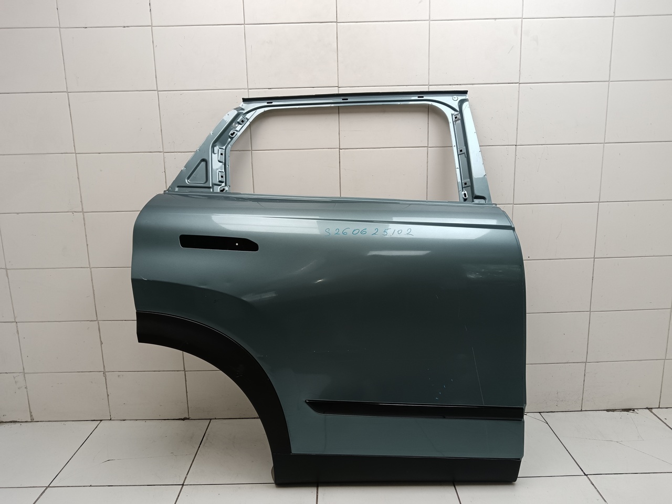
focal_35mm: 27
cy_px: 252
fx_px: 524
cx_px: 336
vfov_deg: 51.4
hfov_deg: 65.3
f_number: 1.9
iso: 296
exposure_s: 1/100
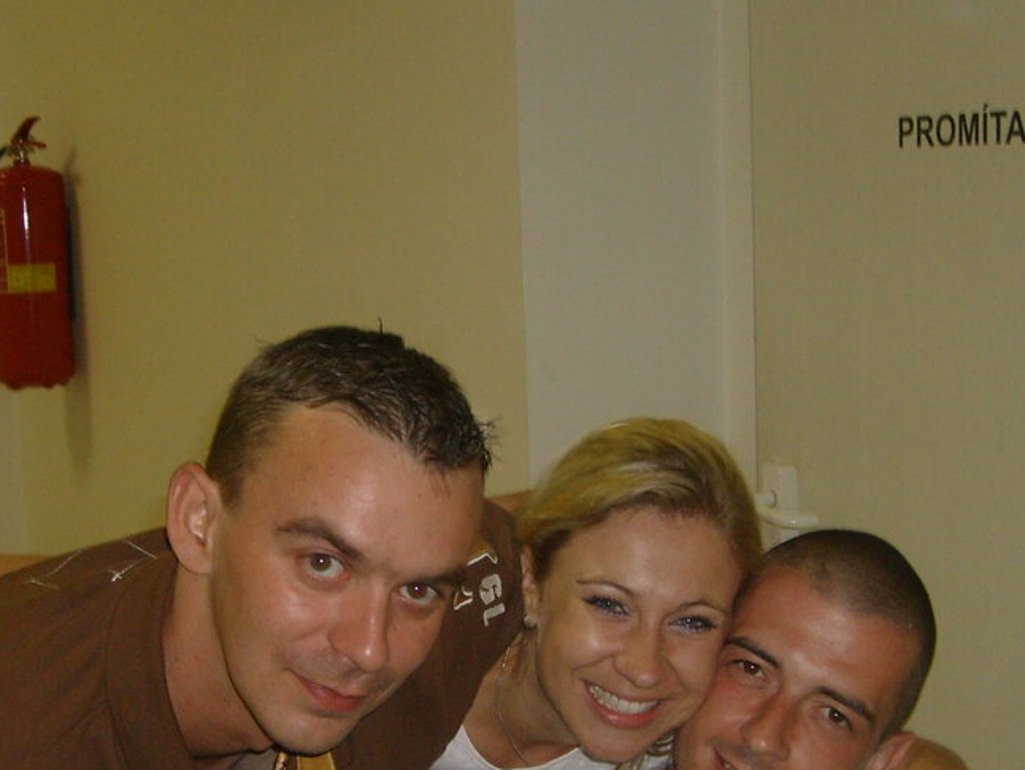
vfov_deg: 22.3
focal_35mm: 65
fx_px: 1925
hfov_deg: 29.8
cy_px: 611
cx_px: 440
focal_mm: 5.8
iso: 100
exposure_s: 1/45
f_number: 2.8
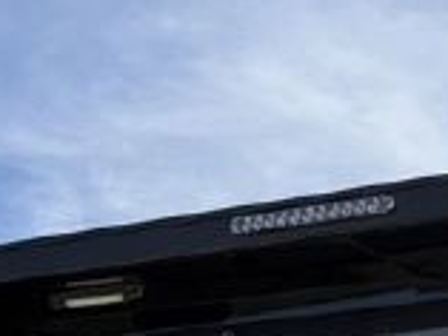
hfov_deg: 15.6
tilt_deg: -0.9
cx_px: 534
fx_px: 1580
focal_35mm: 122
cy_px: 749
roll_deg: -1.9
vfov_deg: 10.7
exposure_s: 1/5319
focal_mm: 6.76
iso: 80
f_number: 1.78
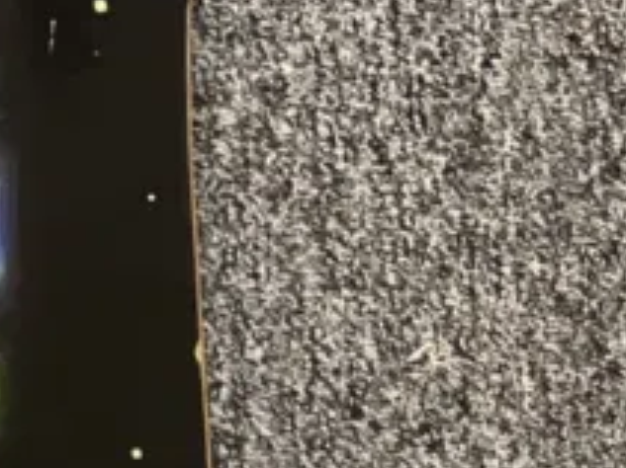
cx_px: -217
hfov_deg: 21.9
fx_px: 1428
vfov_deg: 18.4
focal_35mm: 79
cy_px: 80
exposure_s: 1/34
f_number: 1.6
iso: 640
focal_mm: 5.96
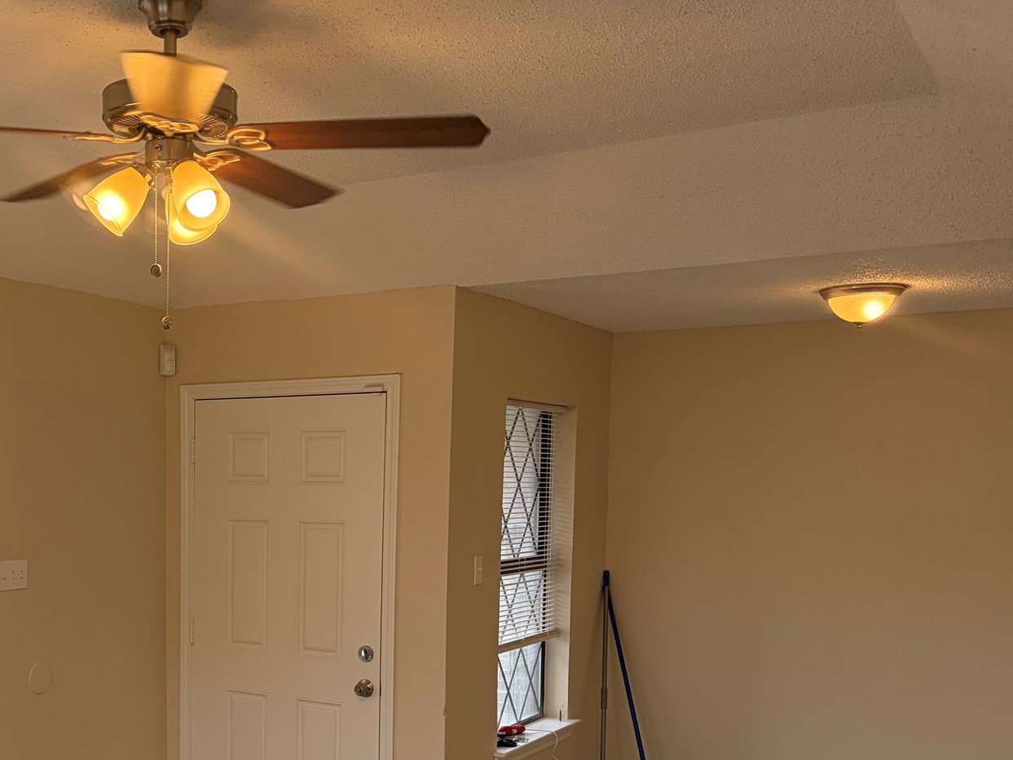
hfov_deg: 41.7
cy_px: 578
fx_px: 1259
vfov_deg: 32.9
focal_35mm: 43
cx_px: 182
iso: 125
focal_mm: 5.96
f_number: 1.6
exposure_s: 1/172
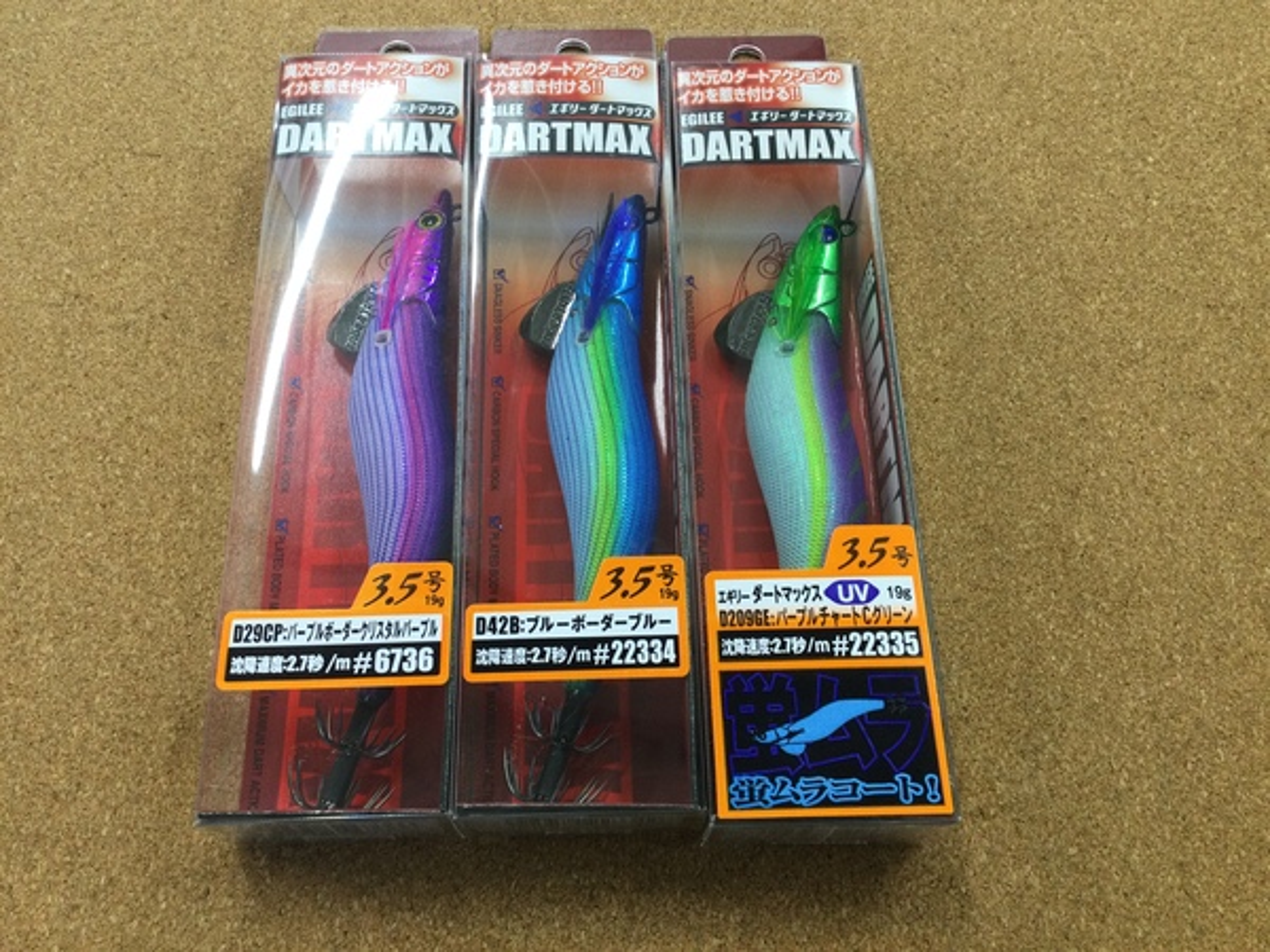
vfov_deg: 45.4
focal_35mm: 31
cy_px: 476
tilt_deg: -66.8
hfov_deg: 58.4
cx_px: 635
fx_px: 1137
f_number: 2.4
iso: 50
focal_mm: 3.3
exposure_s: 1/30
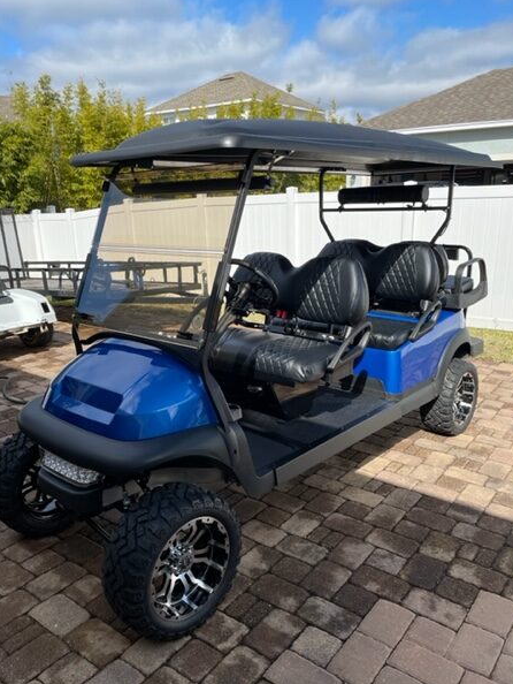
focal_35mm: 28
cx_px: 253
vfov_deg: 63.4
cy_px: 345
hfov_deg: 49.8
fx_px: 553
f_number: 1.6
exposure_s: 1/3401
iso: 32
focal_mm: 4.2
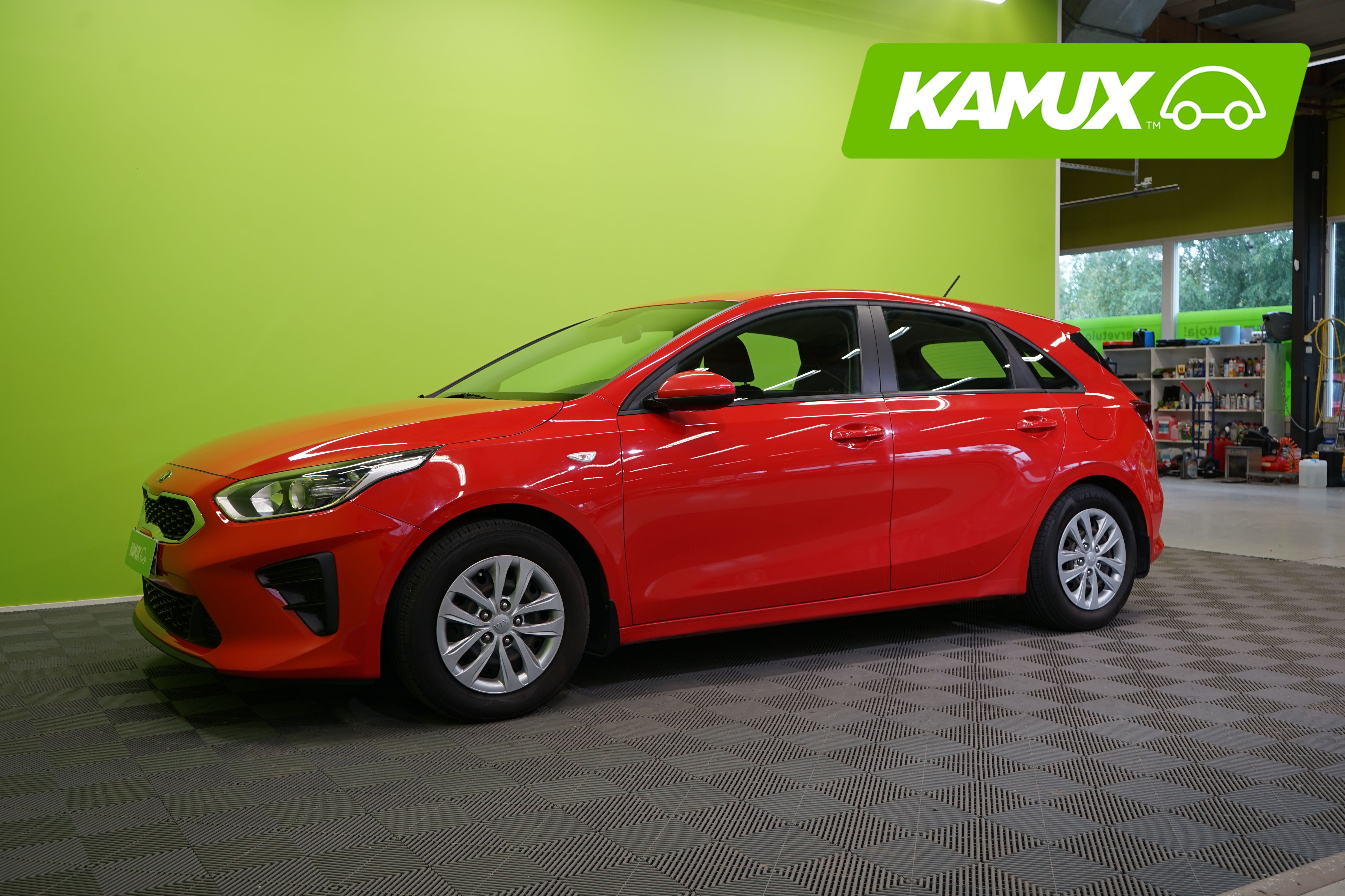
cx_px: 672
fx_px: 1195
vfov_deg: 41.1
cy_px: 448
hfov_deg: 58.7
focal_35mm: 32
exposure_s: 1/30
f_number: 5.6
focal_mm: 32
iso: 400
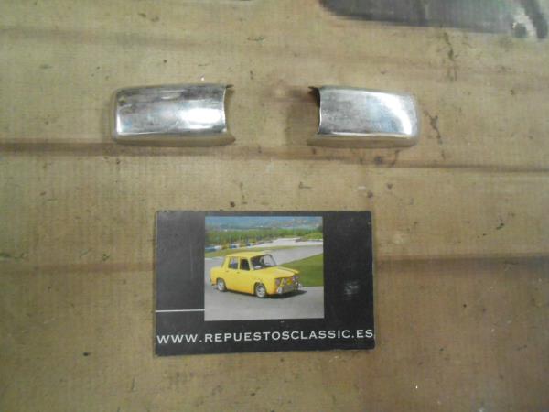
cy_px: 206
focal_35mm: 26
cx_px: 274
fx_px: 412
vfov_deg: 53.1
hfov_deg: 67.3
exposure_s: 1/20
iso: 800
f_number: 3.5
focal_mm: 4.6
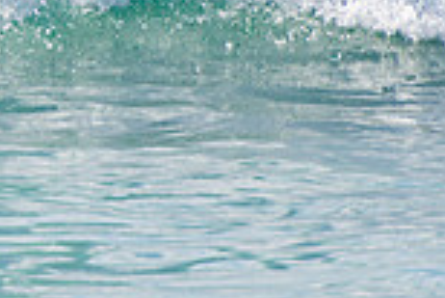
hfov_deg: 0.9
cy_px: -140
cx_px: -205
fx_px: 28011
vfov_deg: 0.6
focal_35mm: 2264
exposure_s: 1/2000
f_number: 5.6
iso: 280
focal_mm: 400
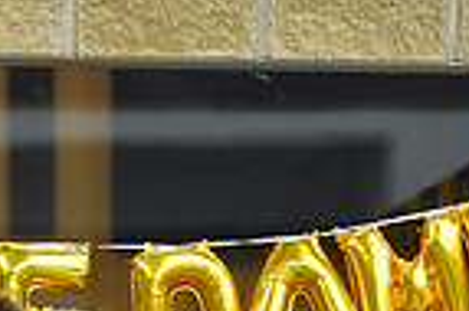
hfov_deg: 3.3
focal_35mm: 629
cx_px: 134
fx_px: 8185
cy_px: 607
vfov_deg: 2.2
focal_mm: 155
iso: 2800
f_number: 2.8
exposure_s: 1/500
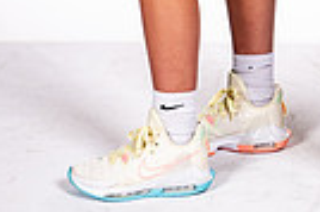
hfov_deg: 9.4
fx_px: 1935
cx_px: 346
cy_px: -272
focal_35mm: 218
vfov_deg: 6.1
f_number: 7.1
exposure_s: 1/320
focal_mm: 65
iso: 250
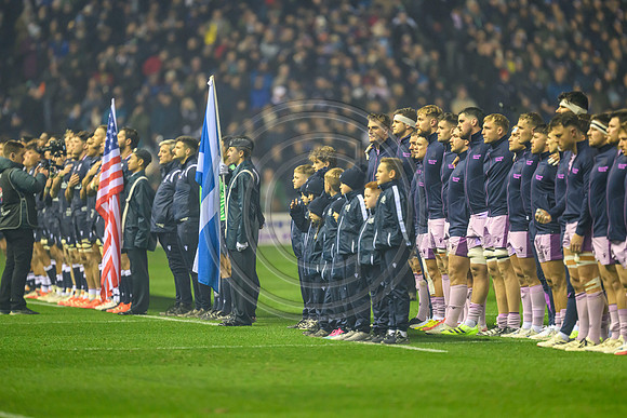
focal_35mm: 400
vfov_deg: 3.4
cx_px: 314
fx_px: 6968
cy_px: 209
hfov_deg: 5.2
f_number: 2.8
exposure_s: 1/1250
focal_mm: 400
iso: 5000
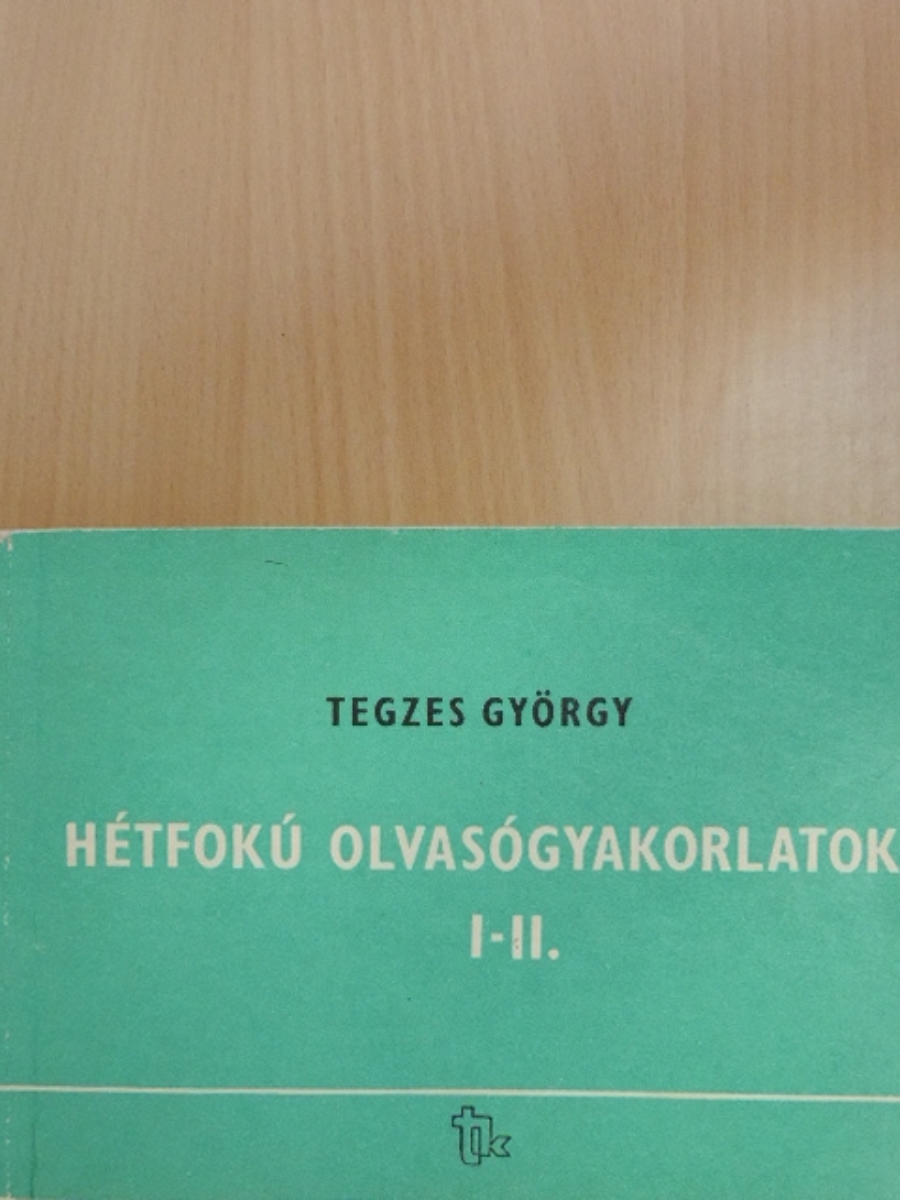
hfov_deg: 33.6
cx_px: 450
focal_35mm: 43
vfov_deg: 43.9
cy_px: 600
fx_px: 1491
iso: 1100
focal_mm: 7.6
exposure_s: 1/100
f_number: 3.4
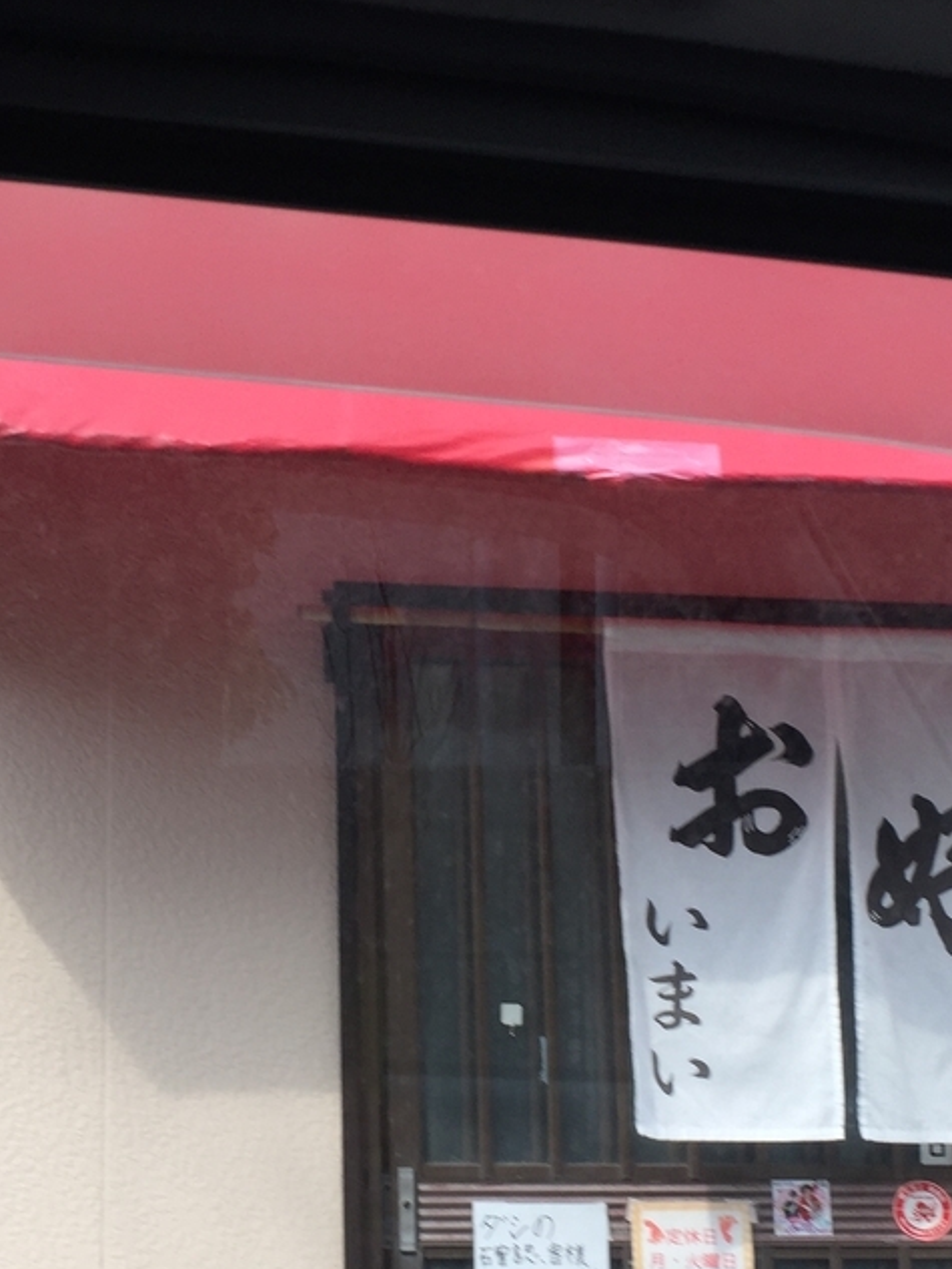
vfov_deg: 34.6
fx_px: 2016
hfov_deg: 26.6
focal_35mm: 55
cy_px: 862
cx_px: 493
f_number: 2.2
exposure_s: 1/494
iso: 32
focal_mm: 4.15
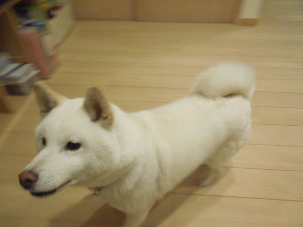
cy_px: 114
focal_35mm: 25
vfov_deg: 54.9
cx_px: 152
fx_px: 219
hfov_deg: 69.4
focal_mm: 4.5
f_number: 3.3
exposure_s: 1/30
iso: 1600
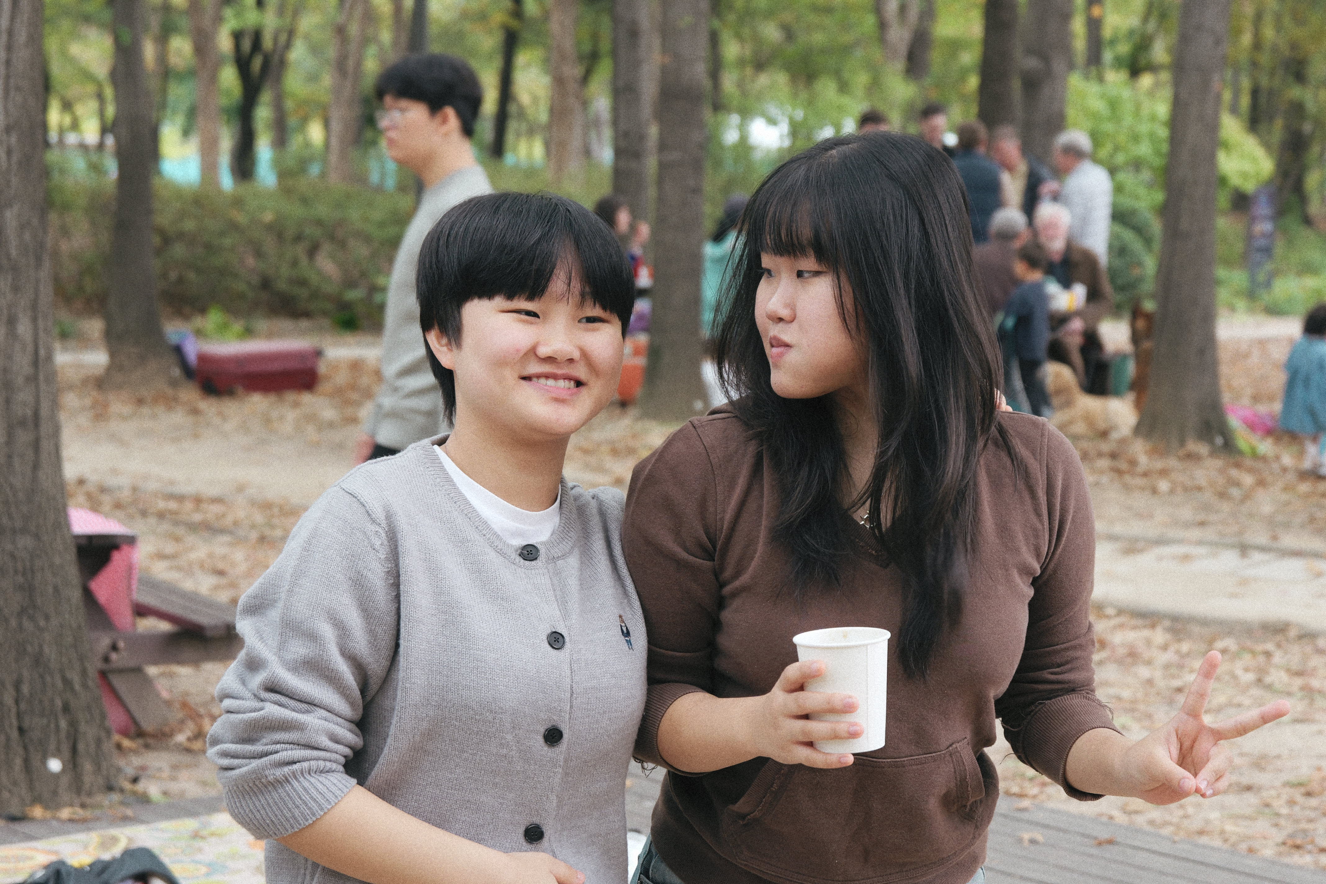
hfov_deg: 27.0
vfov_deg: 18.2
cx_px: 663
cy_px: 442
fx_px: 2762
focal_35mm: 75
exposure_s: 1/80
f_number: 5.1
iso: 640
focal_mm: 56
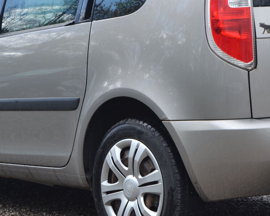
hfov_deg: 17.1
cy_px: 62
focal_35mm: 112
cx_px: 157
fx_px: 896
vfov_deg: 13.7
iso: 100
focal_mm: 31
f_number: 6.3
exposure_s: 1/160
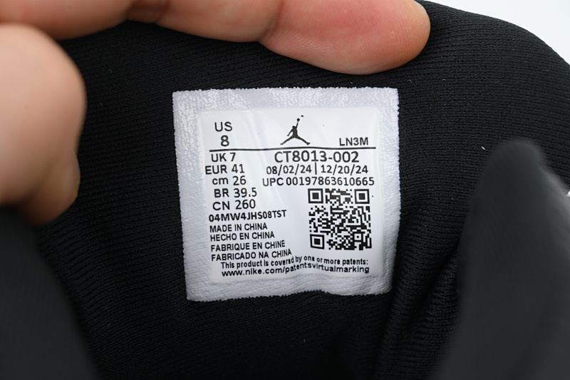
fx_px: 1899
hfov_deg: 17.1
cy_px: 190
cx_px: 285
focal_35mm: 120
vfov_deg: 11.4
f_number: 9
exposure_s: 1/100
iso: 400
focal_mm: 120
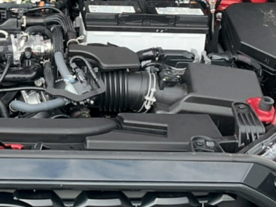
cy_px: 17
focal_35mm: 85
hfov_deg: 22.3
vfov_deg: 17.1
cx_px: 13
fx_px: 678
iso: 20
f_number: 1.8
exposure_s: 1/120
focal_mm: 3
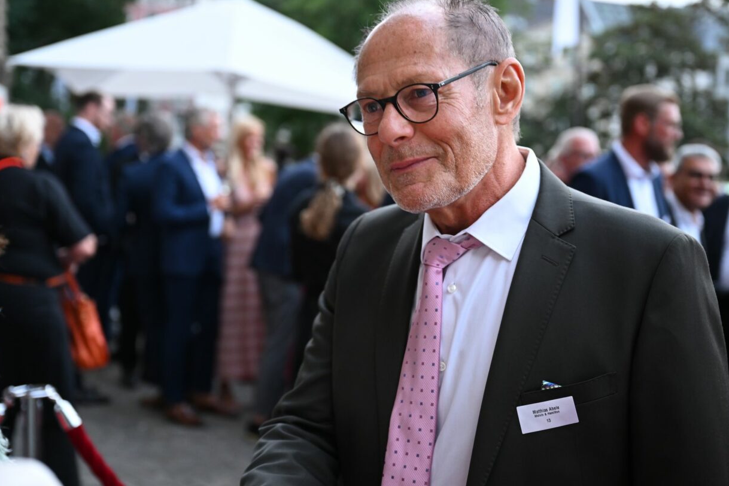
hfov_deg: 38.8
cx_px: 399
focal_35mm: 51
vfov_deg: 26.5
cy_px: 229
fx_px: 1033
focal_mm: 46
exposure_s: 1/250
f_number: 3.2
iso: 1250
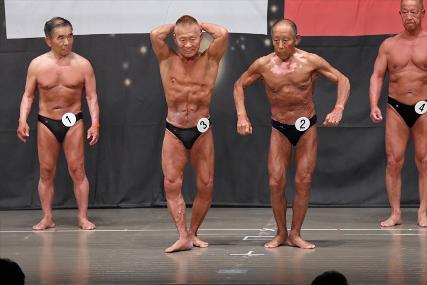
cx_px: 214
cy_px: 142
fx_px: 2573
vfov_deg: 6.3
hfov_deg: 9.5
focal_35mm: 217
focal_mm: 145
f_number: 5.6
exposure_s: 1/400
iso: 5000
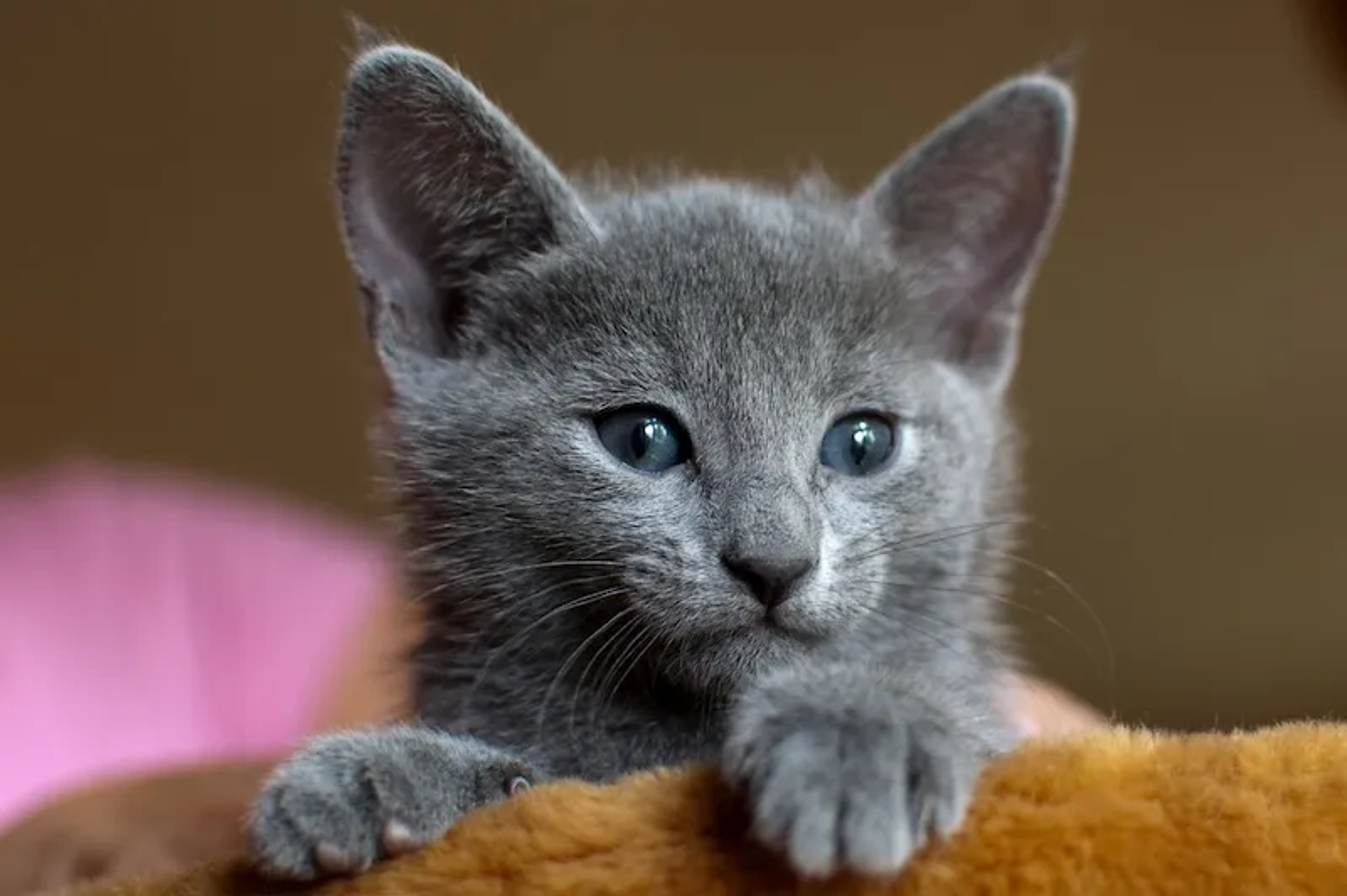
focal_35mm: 52
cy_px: 448
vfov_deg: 25.7
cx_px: 674
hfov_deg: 37.9
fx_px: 1963
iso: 400
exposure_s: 1/25
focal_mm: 35
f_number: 2.8
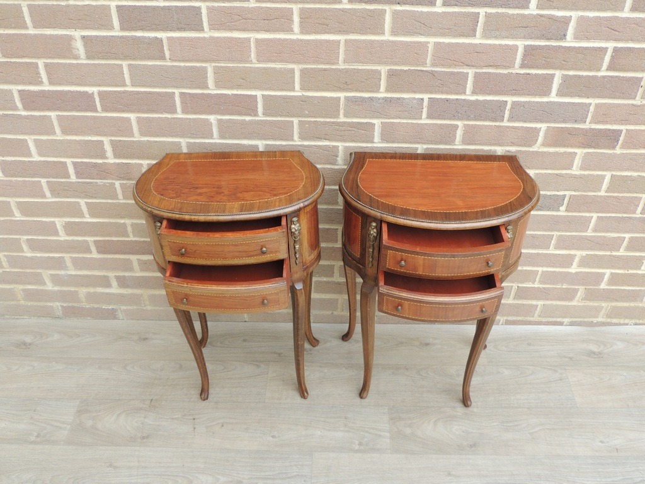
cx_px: 322
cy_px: 242
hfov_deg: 55.4
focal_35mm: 33
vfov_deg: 42.9
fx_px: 615
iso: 100
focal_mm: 5.8
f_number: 3.2
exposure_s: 1/80
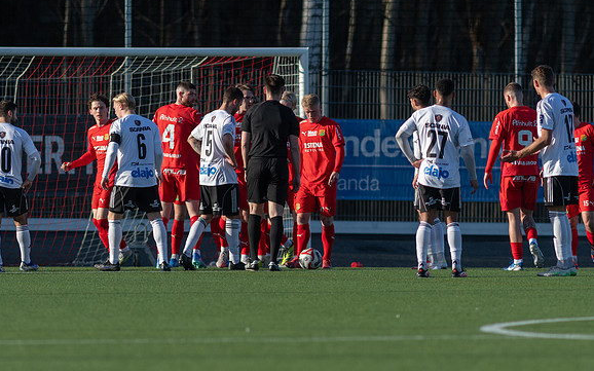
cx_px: 297
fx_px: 9938
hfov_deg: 3.4
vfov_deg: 2.1
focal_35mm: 614
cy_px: 175
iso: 180
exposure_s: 1/2000
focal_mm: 300
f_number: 3.2
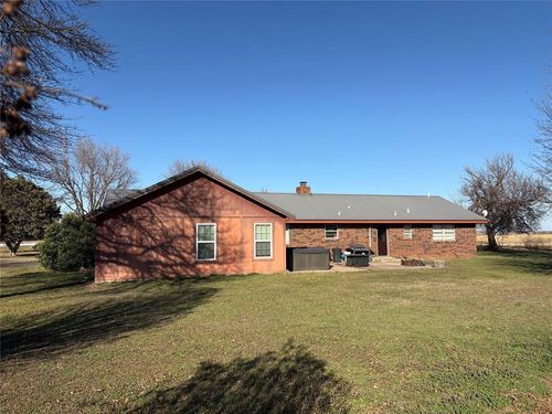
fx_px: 415
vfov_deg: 53.1
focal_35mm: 26
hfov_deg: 67.3
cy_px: 207
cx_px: 276
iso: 50
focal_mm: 5.96
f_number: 1.6
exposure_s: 1/4065
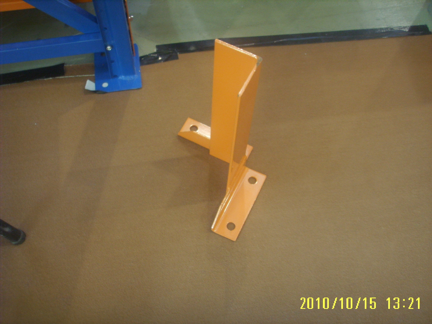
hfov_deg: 47.9
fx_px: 487
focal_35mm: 39
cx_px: 216
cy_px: 162
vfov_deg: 36.8
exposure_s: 1/15
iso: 150
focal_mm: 6.6
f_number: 3.5
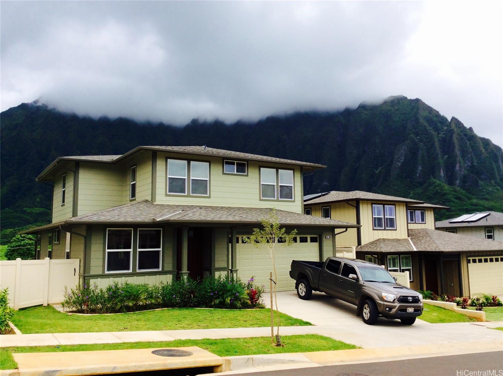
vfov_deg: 42.8
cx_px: 252
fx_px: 479
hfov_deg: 55.4
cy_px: 188
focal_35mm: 33
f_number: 2.4
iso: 32
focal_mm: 3.3
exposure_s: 1/1217
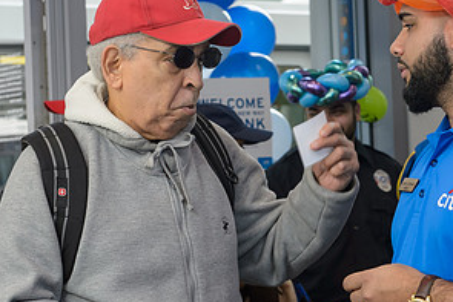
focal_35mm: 110
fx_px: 1385
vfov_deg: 12.5
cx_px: 286
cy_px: 141
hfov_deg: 18.5
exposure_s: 1/160
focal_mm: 56
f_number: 4.5
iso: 800
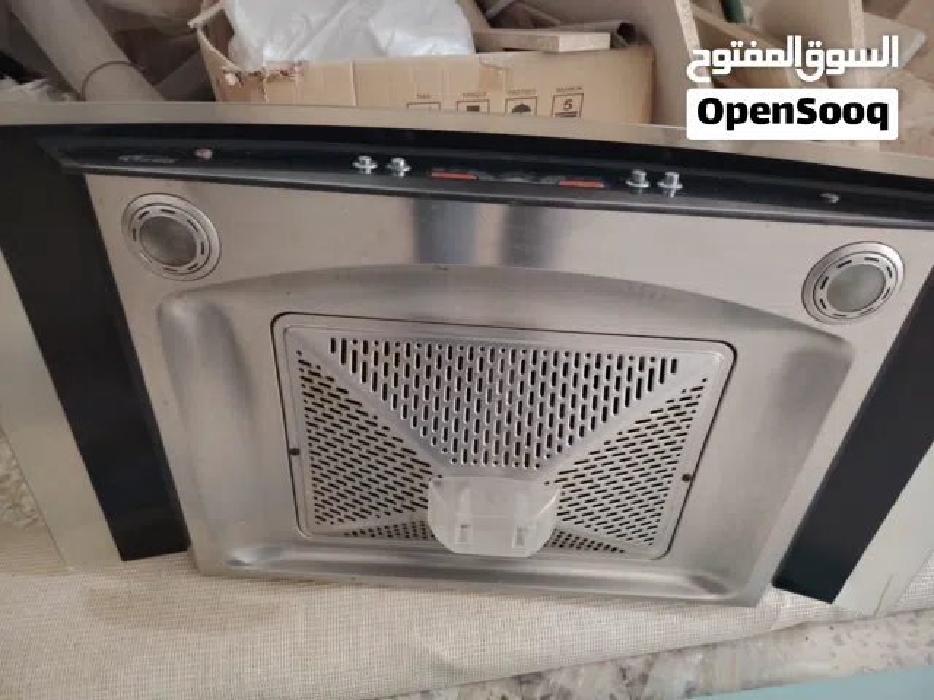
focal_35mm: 24
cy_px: 350
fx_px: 648
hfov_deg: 71.6
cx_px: 467
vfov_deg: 56.8
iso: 5103
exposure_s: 1/16.7
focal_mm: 5.25
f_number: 1.75
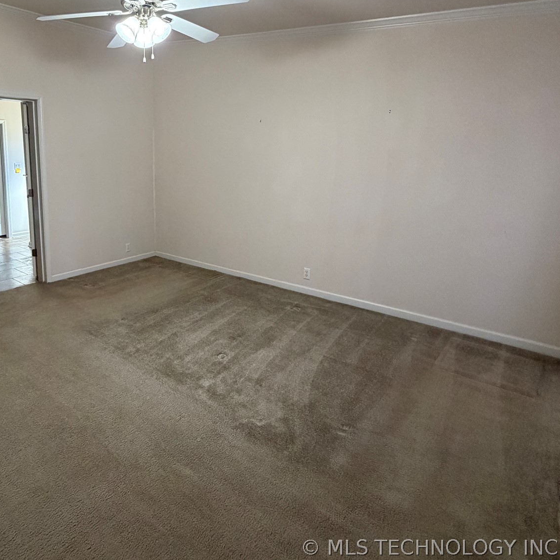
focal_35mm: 21
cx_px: 146
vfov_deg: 70.9
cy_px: 207
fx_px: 384
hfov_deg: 67.9
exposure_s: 1/60
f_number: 2.2
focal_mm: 2.22
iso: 320
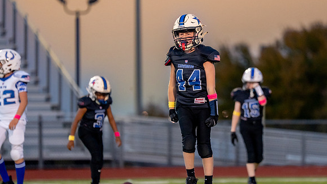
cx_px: 203
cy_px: 94
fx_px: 2854
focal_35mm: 329
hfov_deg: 6.6
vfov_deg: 3.7
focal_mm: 200
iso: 1600
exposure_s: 1/1250
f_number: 2.8
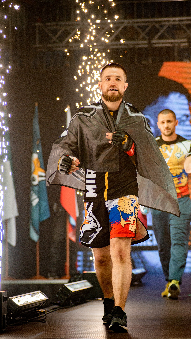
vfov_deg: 15.1
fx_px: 1279
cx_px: 113
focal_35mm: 142
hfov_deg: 8.5
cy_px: 169
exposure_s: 1/640
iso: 2000
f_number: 4
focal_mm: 135
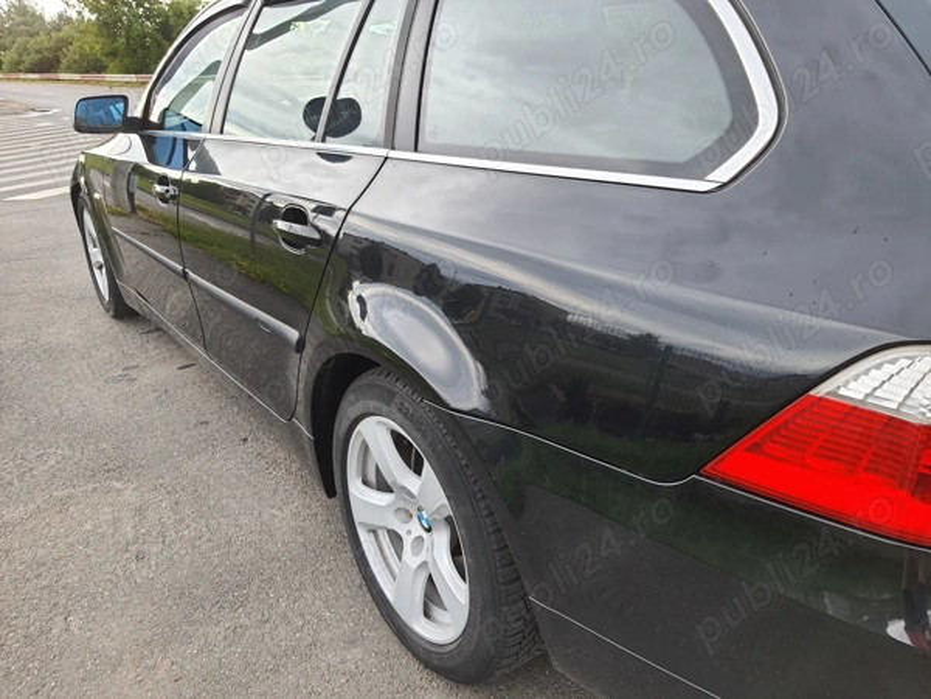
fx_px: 699
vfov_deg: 53.1
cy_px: 350
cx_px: 466
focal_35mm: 26
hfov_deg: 67.3
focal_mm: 4.32
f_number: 1.7
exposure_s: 1/144
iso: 50
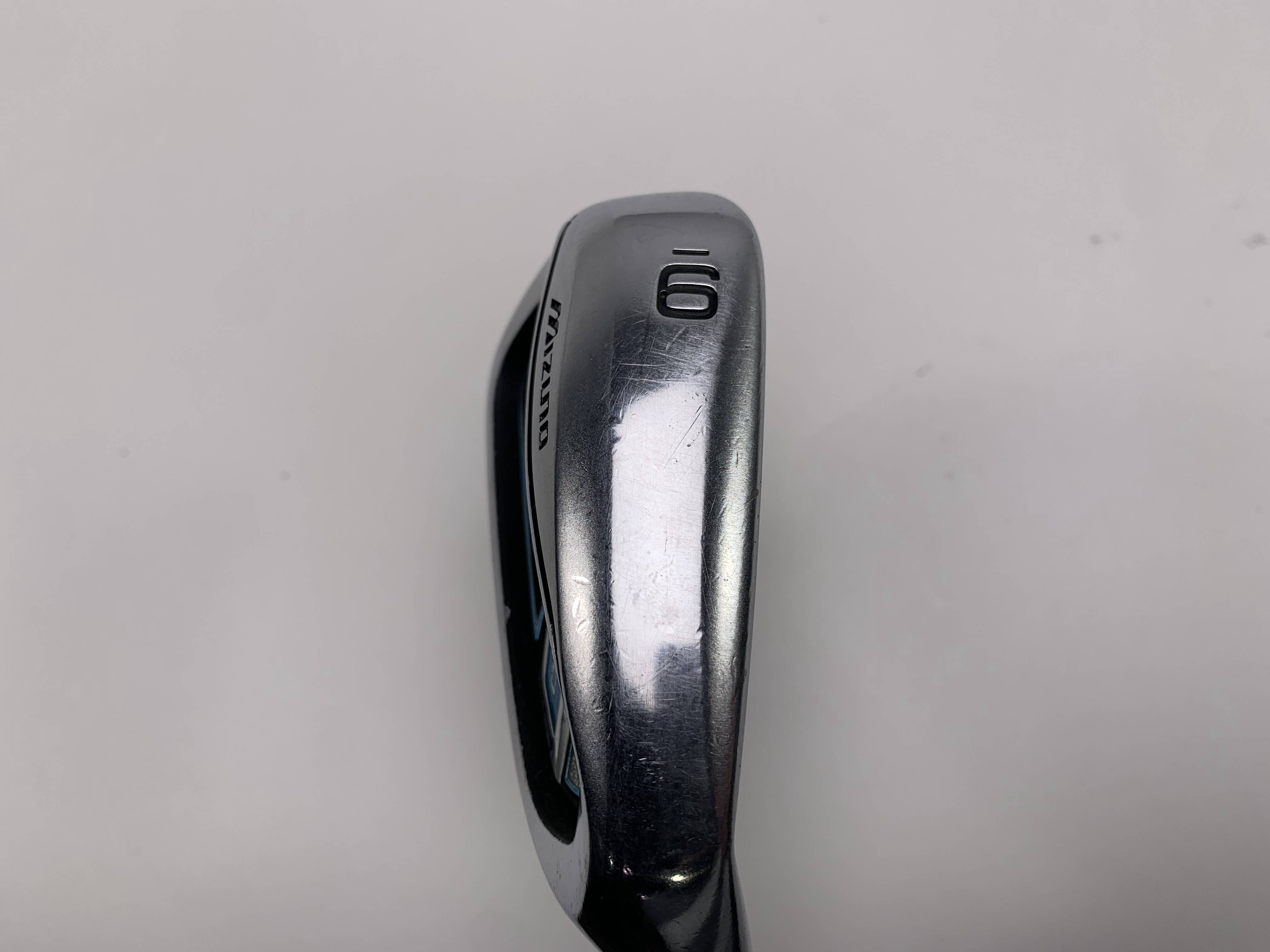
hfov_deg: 67.3
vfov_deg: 53.1
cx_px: 635
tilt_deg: -71.7
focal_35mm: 26
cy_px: 476
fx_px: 954
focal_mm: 4.25
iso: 25
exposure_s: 1/428
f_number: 1.8
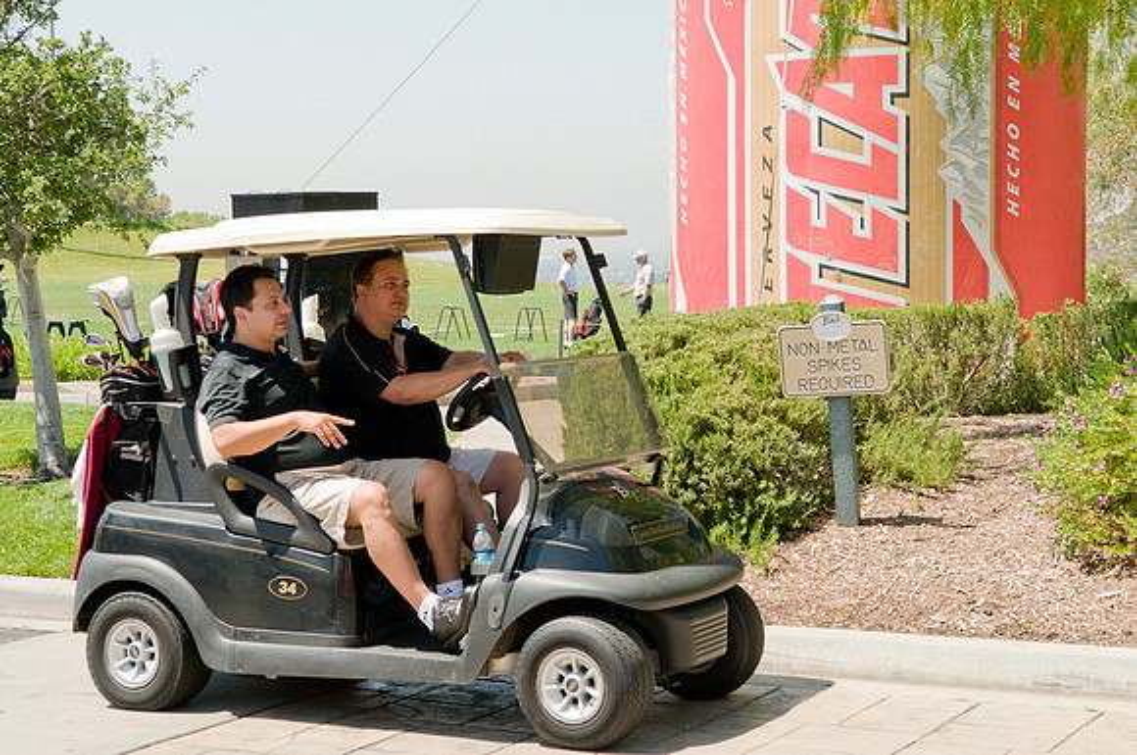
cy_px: 378
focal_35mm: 72
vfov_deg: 18.9
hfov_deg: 28.1
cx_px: 568
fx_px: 2271
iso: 400
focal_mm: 48
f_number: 6.3
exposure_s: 1/640
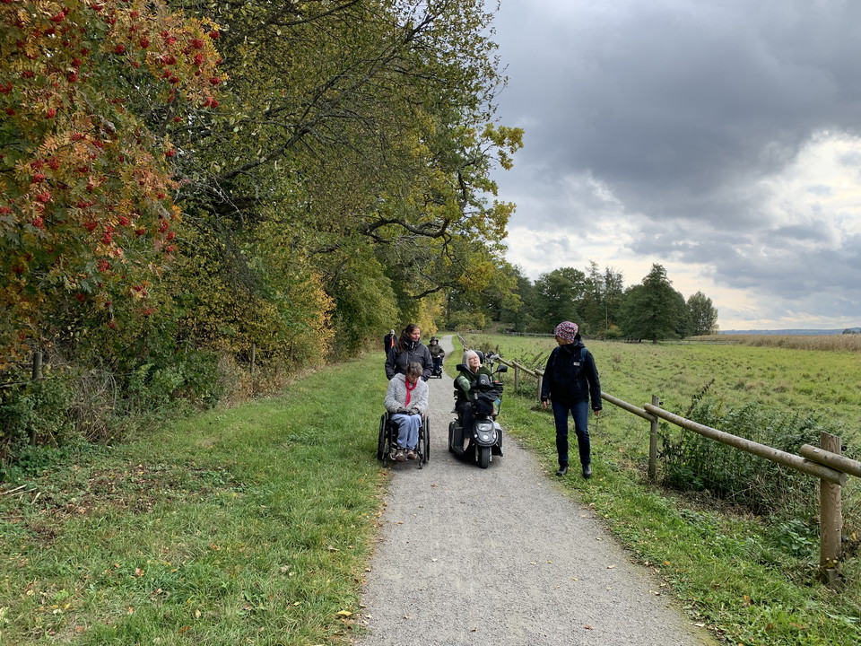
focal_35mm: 26
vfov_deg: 53.1
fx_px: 647
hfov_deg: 67.3
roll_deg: +0.5
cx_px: 430
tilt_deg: +1.0
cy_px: 323
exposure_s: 1/623
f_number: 1.8
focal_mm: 4.25
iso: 25
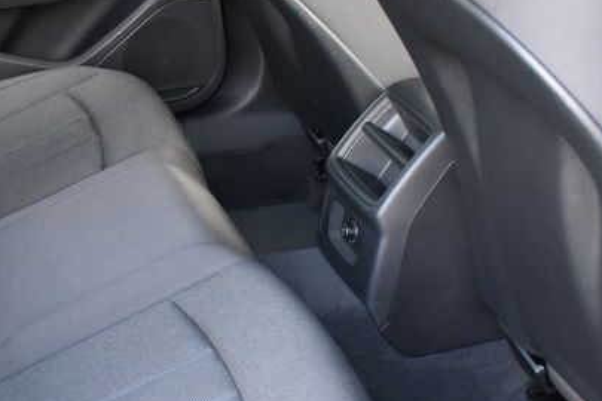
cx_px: 169
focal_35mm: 74
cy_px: 226
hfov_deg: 27.1
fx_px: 1237
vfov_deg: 18.4
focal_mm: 20
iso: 800
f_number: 3.5
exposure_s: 1/60
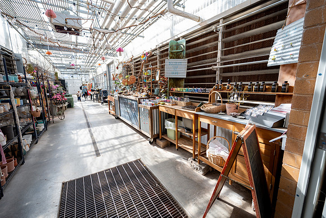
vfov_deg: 77.4
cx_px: 163
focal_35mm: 15
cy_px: 109
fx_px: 136
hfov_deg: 100.4
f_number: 4
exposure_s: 1/160
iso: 125
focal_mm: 15
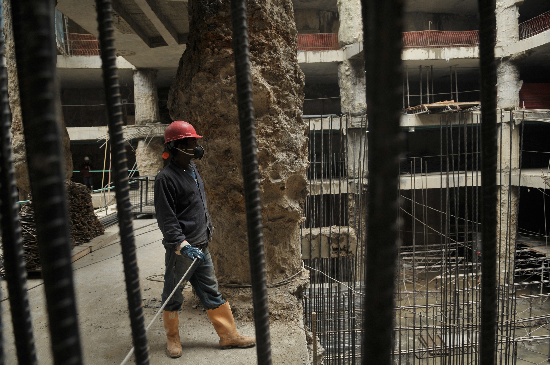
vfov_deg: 50.3
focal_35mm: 26
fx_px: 389
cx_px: 275
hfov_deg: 70.5
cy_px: 182
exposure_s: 1/250
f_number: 2.8
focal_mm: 17
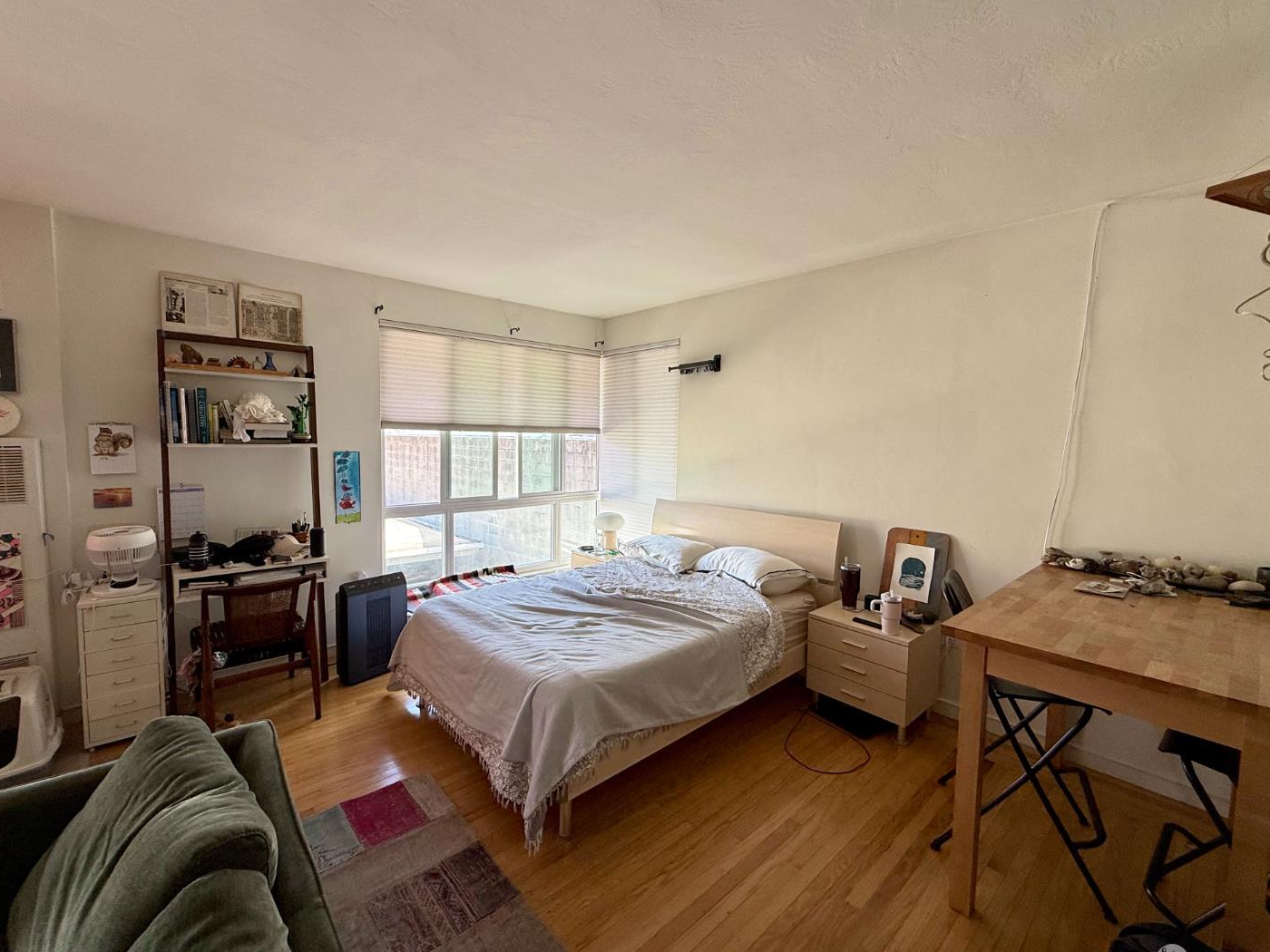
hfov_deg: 98.1
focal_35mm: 15
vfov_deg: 81.7
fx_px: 550
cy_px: 472
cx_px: 618
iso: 50
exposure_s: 1/99
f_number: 2.2
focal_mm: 2.22
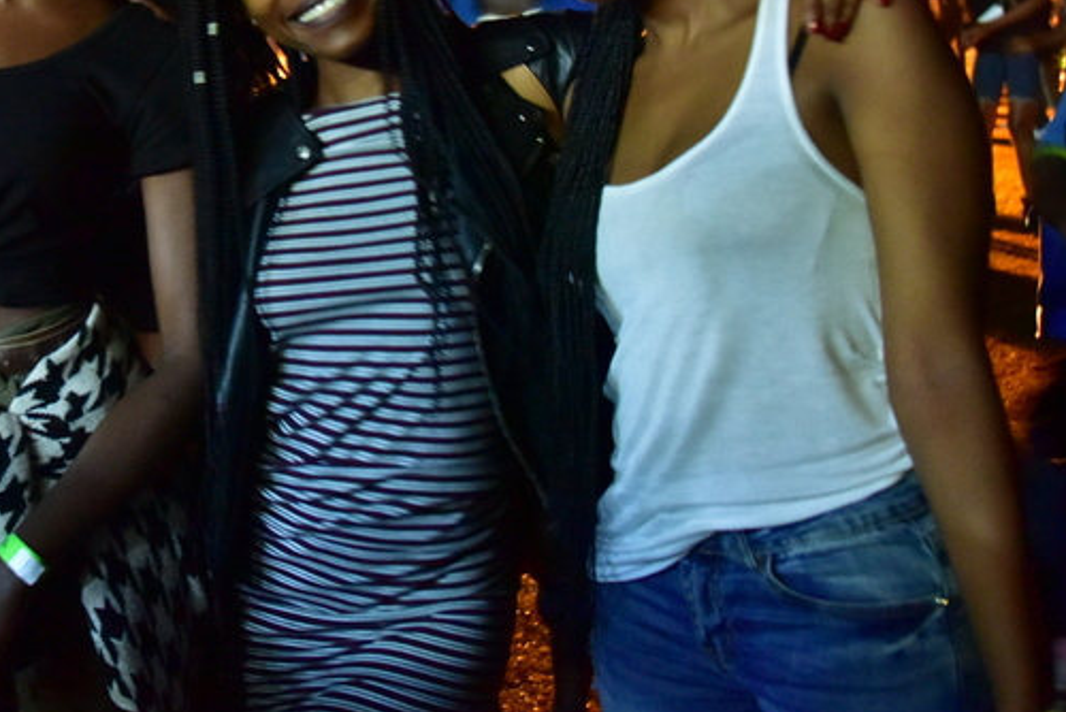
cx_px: 173
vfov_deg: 19.3
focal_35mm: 70
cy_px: 143
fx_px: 2074
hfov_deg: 28.1
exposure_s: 1/10
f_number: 4
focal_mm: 35
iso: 6400
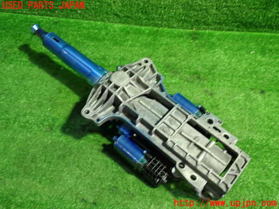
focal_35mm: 36
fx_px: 290
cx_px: 140
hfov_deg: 51.4
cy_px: 104
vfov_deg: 39.7
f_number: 2.5
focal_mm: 6.37
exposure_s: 1/40
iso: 500
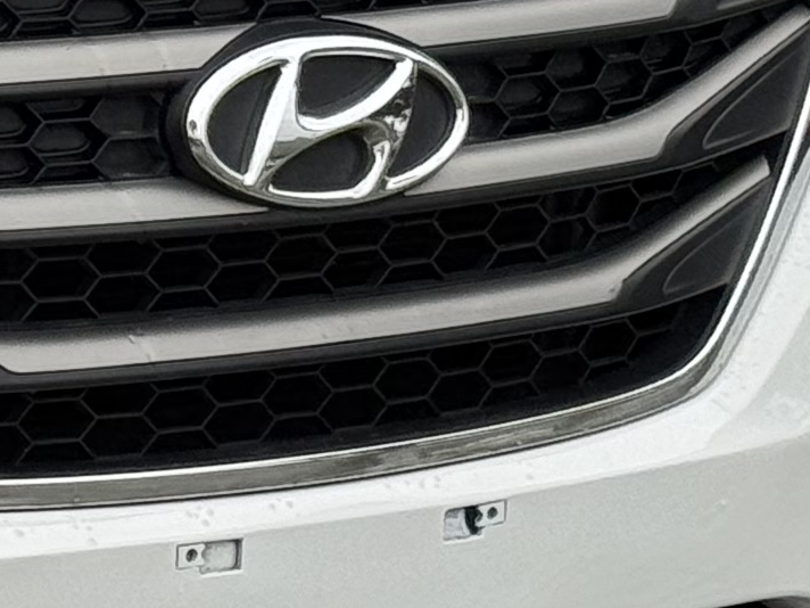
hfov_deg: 7.0
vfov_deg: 5.4
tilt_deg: -7.2
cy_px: -108
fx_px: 6365
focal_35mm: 272
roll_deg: +0.5
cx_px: -835
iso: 64
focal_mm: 6.76
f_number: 1.78
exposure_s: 1/707
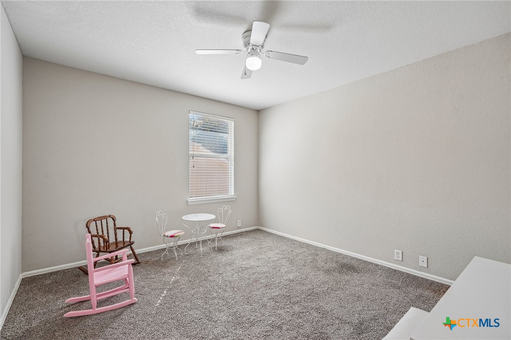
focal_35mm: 16
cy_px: 170
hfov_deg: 95.0
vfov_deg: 72.0
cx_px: 256
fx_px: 234
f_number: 8
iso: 160
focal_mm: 16.5
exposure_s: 1/30
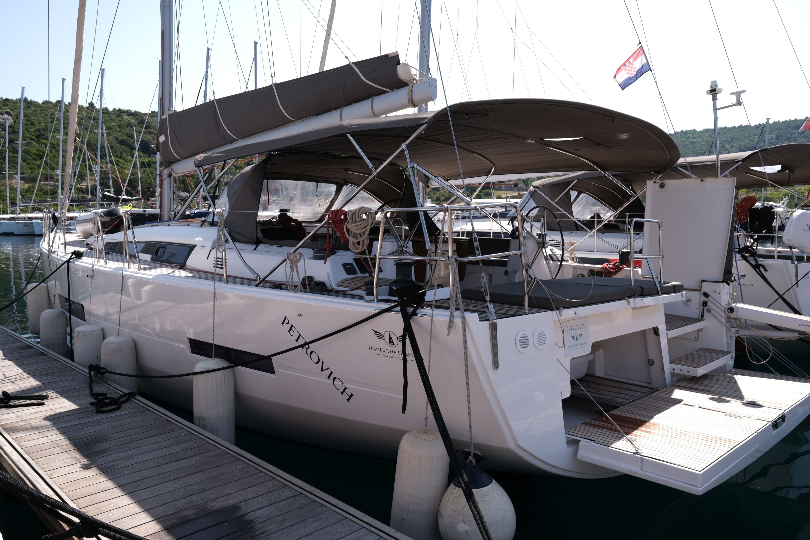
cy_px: 270
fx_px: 607
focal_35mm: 27
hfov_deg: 67.4
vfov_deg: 47.9
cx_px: 405
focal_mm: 18
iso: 80
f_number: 8
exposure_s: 1/125
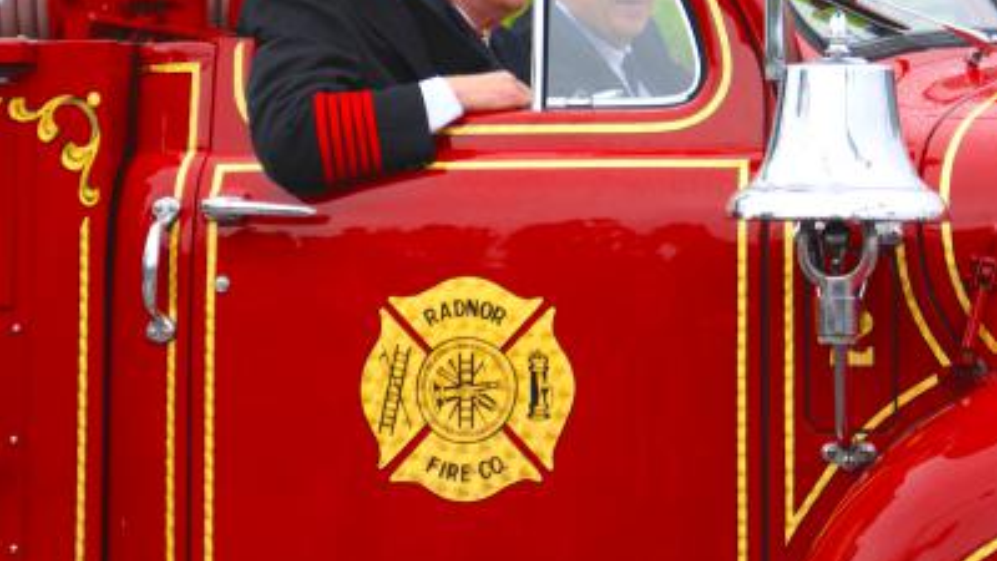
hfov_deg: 11.4
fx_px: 4996
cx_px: 498
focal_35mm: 189
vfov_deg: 6.4
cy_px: -32
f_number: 5.6
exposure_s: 1/125
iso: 250
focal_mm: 80
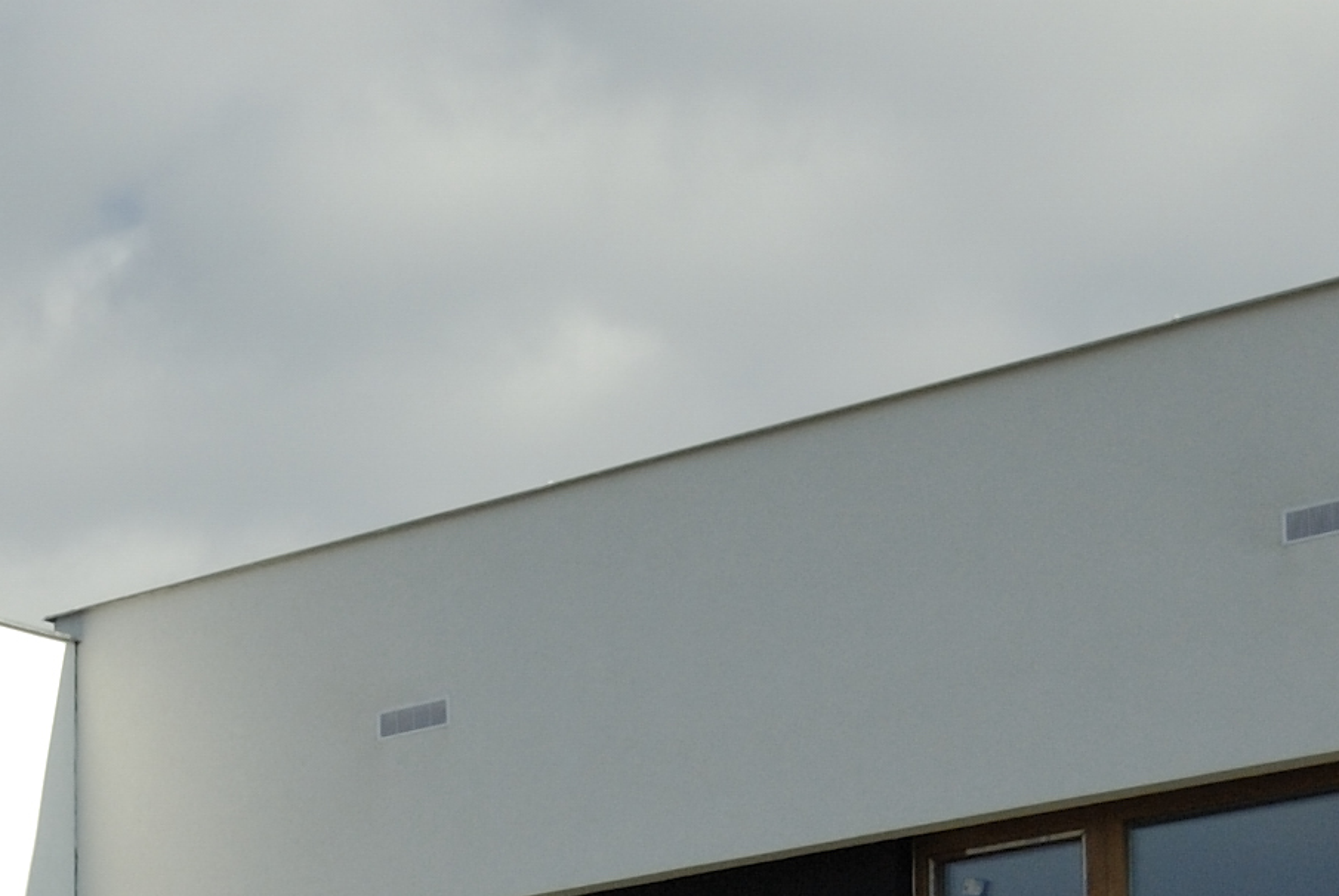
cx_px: -244
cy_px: 1554
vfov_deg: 11.7
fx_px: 4065
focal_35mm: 109
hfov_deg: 17.8
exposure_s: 1/160
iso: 100
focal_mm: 17
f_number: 8
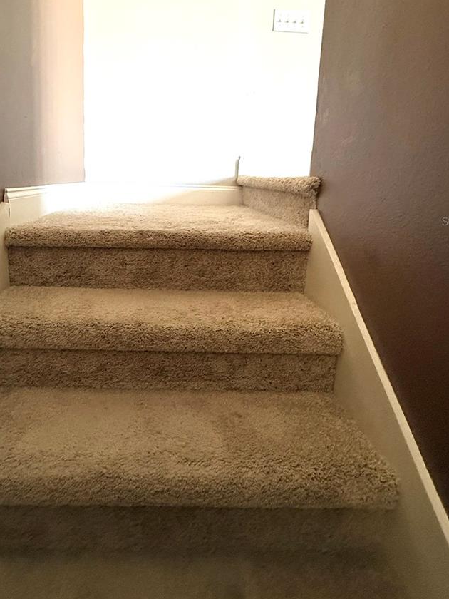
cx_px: 172
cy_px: 221
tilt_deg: -5.9
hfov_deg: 65.1
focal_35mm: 20
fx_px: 346
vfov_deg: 80.1
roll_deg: -1.9
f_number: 2.2
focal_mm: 2.22
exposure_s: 1/60
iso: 640
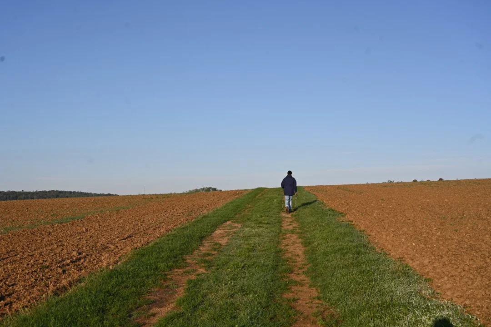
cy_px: 164
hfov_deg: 43.6
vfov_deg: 29.9
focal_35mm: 45
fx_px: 614
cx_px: 246
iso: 100
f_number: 7.1
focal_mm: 45
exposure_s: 1/400
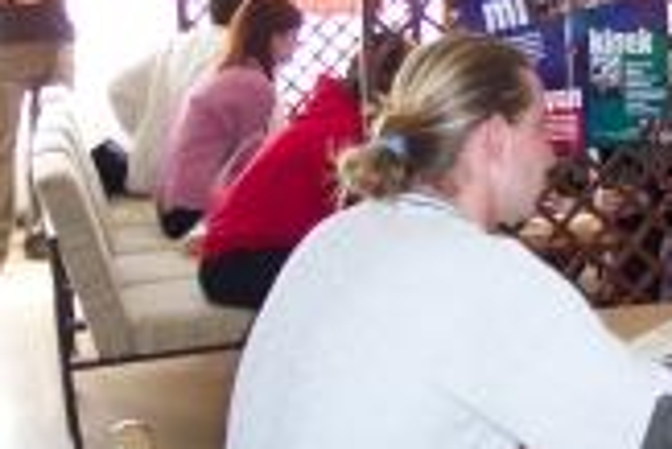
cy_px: 272
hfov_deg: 20.8
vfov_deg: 14.7
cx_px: 750
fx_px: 1738
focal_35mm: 93
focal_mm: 8
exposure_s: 1/30
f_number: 2.8
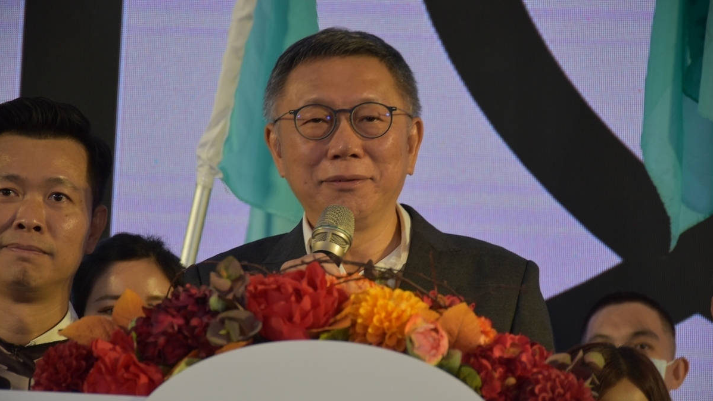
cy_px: 234
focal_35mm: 166
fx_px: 3129
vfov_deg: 7.3
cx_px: 356
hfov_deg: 13.0
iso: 400
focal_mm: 105
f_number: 5.6
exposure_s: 1/60
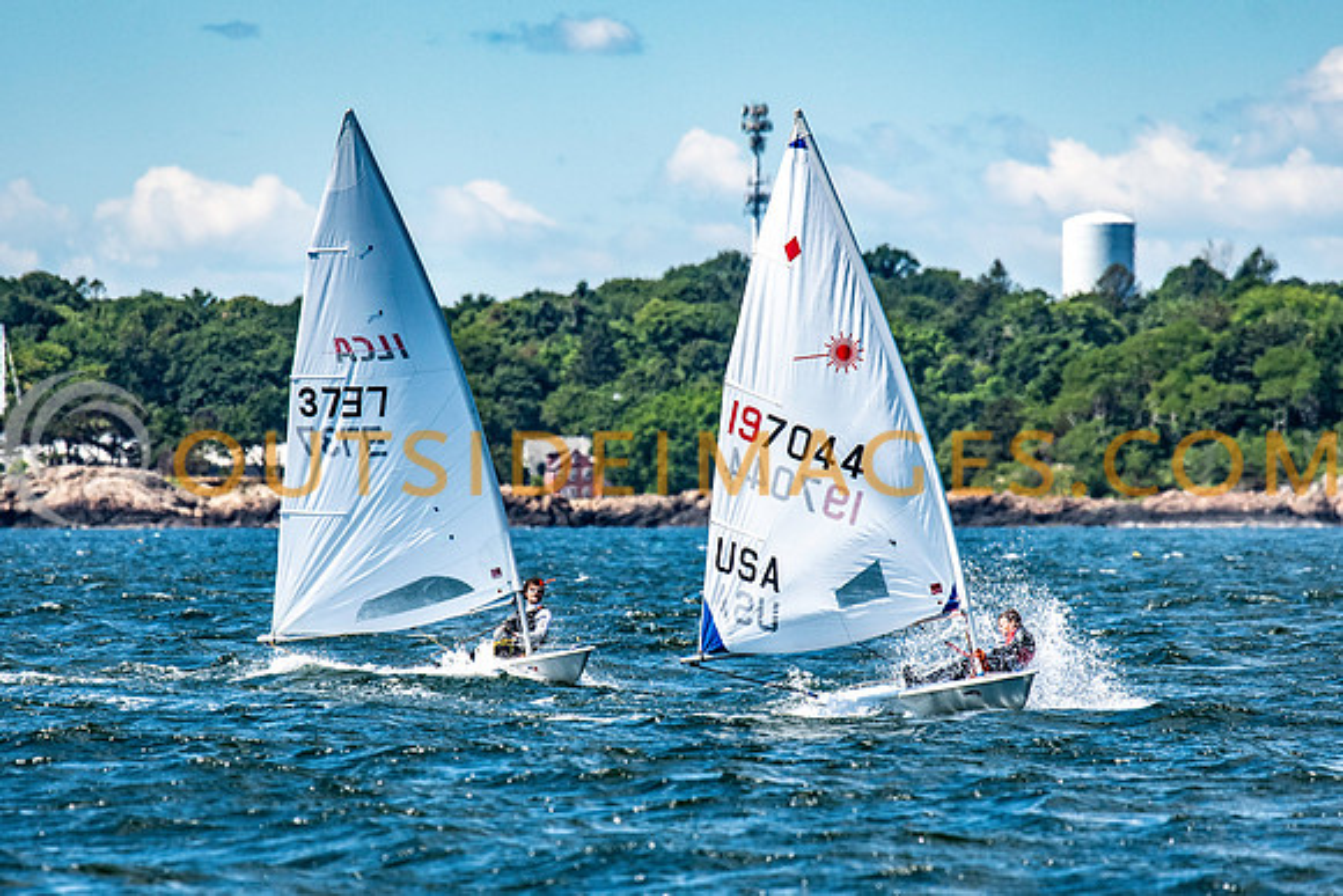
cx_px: 672
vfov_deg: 2.7
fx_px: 19271
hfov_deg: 4.0
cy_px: 500
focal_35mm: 516
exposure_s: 1/3200
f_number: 5
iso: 400
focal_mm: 300
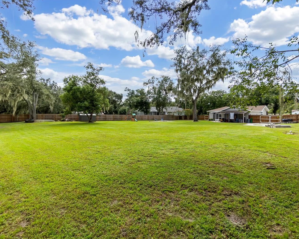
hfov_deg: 89.4
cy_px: 119
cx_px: 165
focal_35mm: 17
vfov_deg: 77.0
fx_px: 150
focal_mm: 10
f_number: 4
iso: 100
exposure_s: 1/400
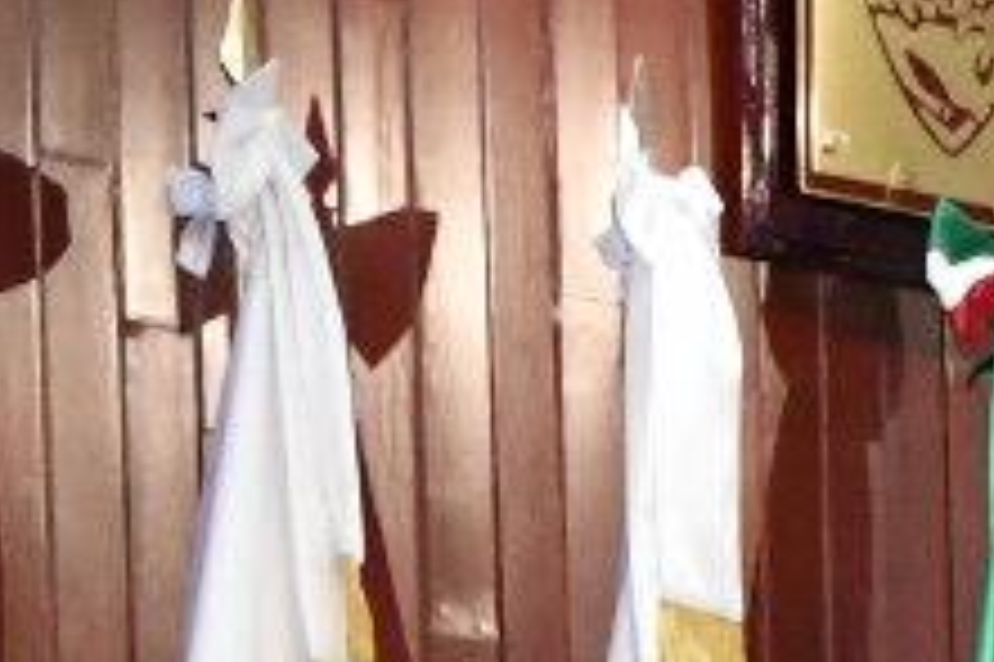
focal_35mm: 330
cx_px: 607
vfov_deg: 4.0
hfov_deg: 6.2
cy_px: 1909
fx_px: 9105
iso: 4000
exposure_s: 1/100
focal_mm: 30
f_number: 4
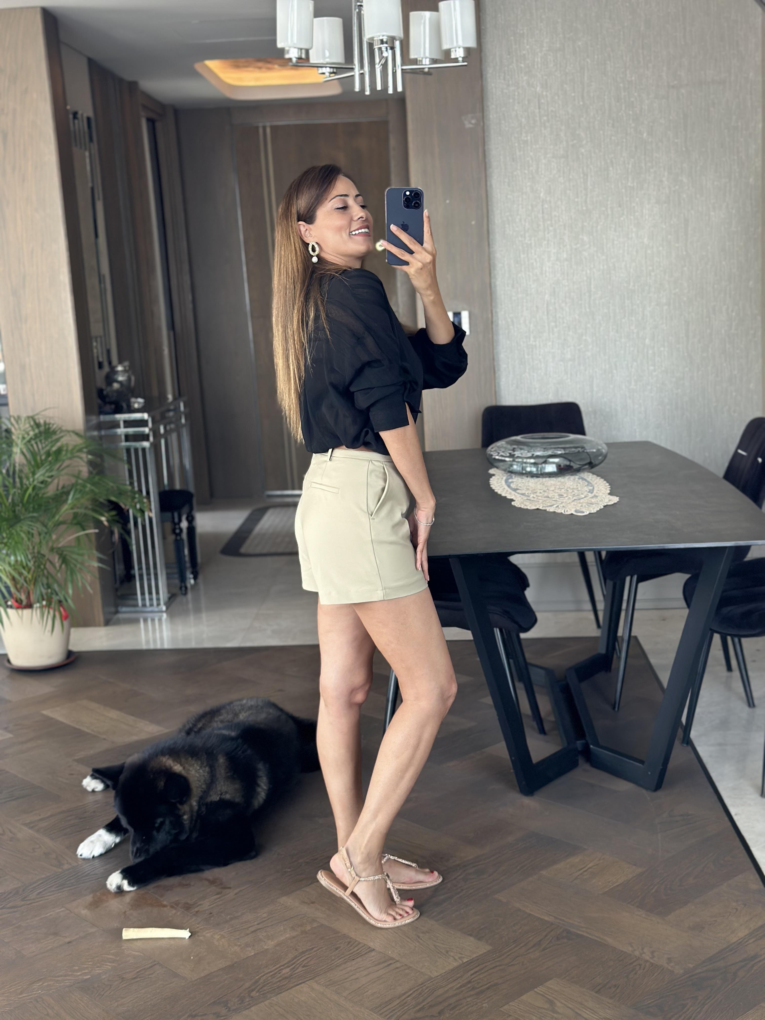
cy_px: 510
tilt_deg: -14.5
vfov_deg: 39.7
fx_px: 1414
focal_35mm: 48
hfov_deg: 30.3
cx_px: 382
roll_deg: +3.5
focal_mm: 6.86
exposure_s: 1/64
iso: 125
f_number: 1.78
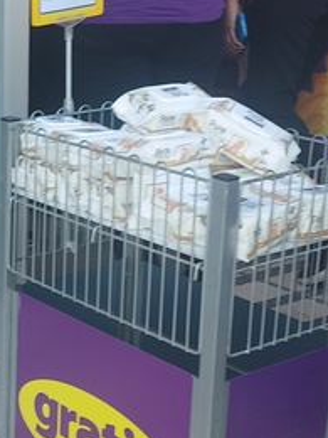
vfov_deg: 23.0
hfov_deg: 16.5
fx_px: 1074
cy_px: 197
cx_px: -87
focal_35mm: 85
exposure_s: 1/100
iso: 40
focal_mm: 5.23
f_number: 1.8
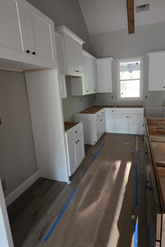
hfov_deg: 69.7
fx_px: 117
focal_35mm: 17
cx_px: 100
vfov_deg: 92.8
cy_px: 109
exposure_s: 1/60
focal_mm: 2.2
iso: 800
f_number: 1.9
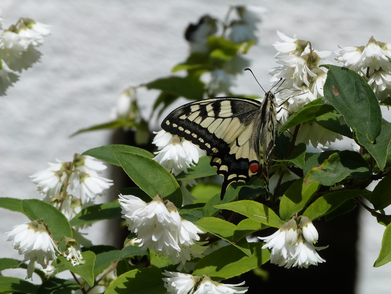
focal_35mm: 405
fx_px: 4575
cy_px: 147
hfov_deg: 4.9
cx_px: 196
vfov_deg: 3.7
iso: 100
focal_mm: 72.8
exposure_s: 1/800
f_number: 5.6
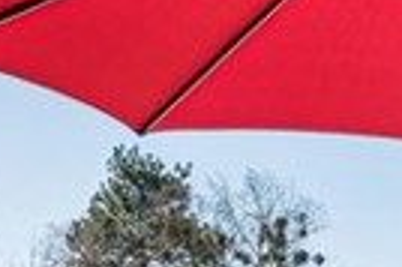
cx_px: 144
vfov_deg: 10.5
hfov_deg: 16.5
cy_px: 438
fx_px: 1386
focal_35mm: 124
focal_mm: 16.3
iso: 100
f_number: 22
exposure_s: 1/20
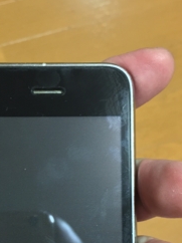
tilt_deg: -70.5
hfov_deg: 23.9
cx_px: 31
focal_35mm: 60
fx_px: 421
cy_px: 200
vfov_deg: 31.3
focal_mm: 4.15
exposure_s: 1/30
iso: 160
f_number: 2.2
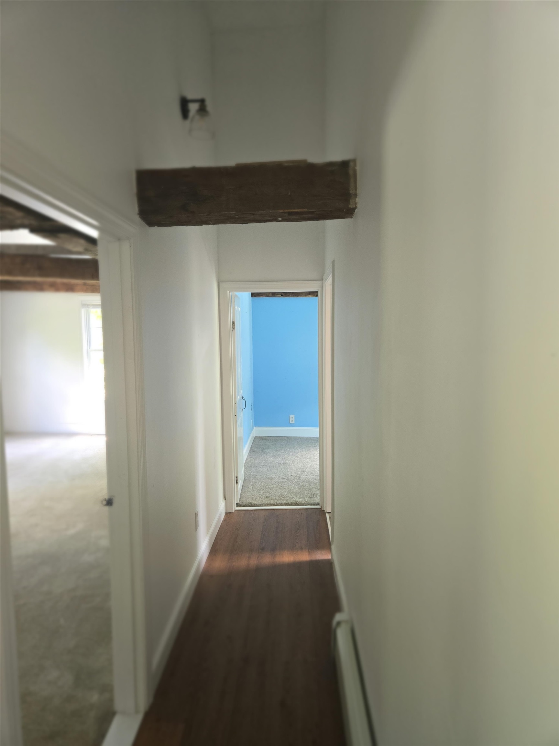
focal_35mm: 23
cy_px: 373
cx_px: 280
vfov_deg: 73.9
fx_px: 495
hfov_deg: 58.9
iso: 250
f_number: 1.8
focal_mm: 5.4
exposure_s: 1/60
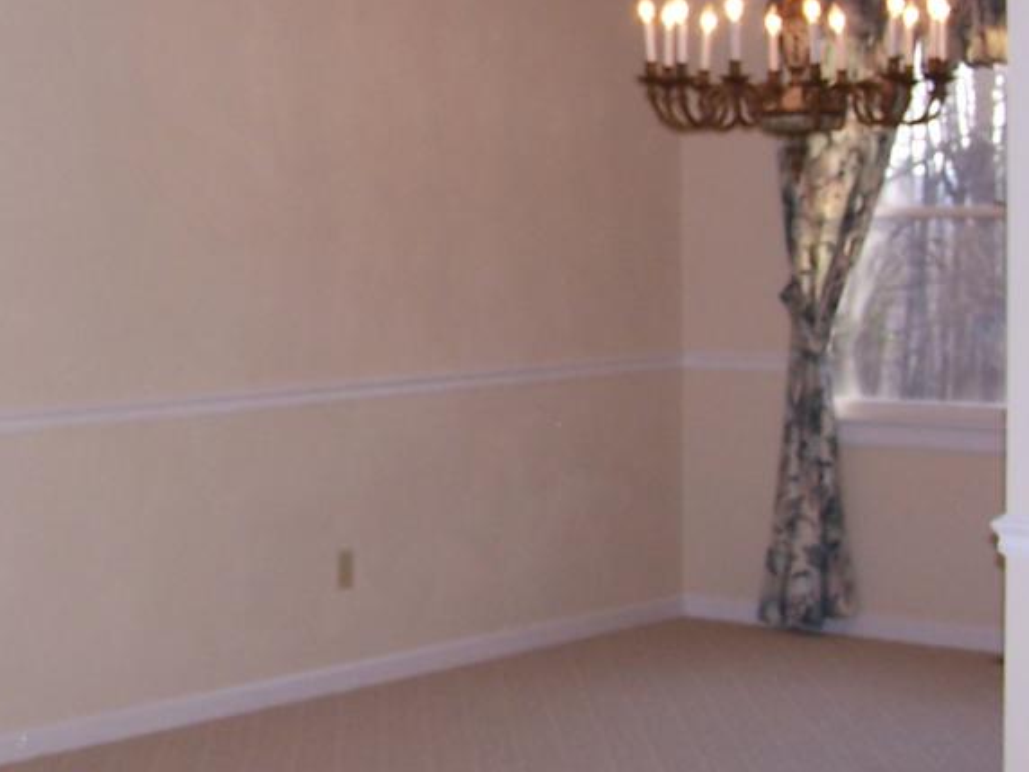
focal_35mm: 85
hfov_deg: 22.7
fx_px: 2527
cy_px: 284
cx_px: 216
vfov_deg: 17.3
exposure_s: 1/60
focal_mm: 6.3
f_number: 2.8
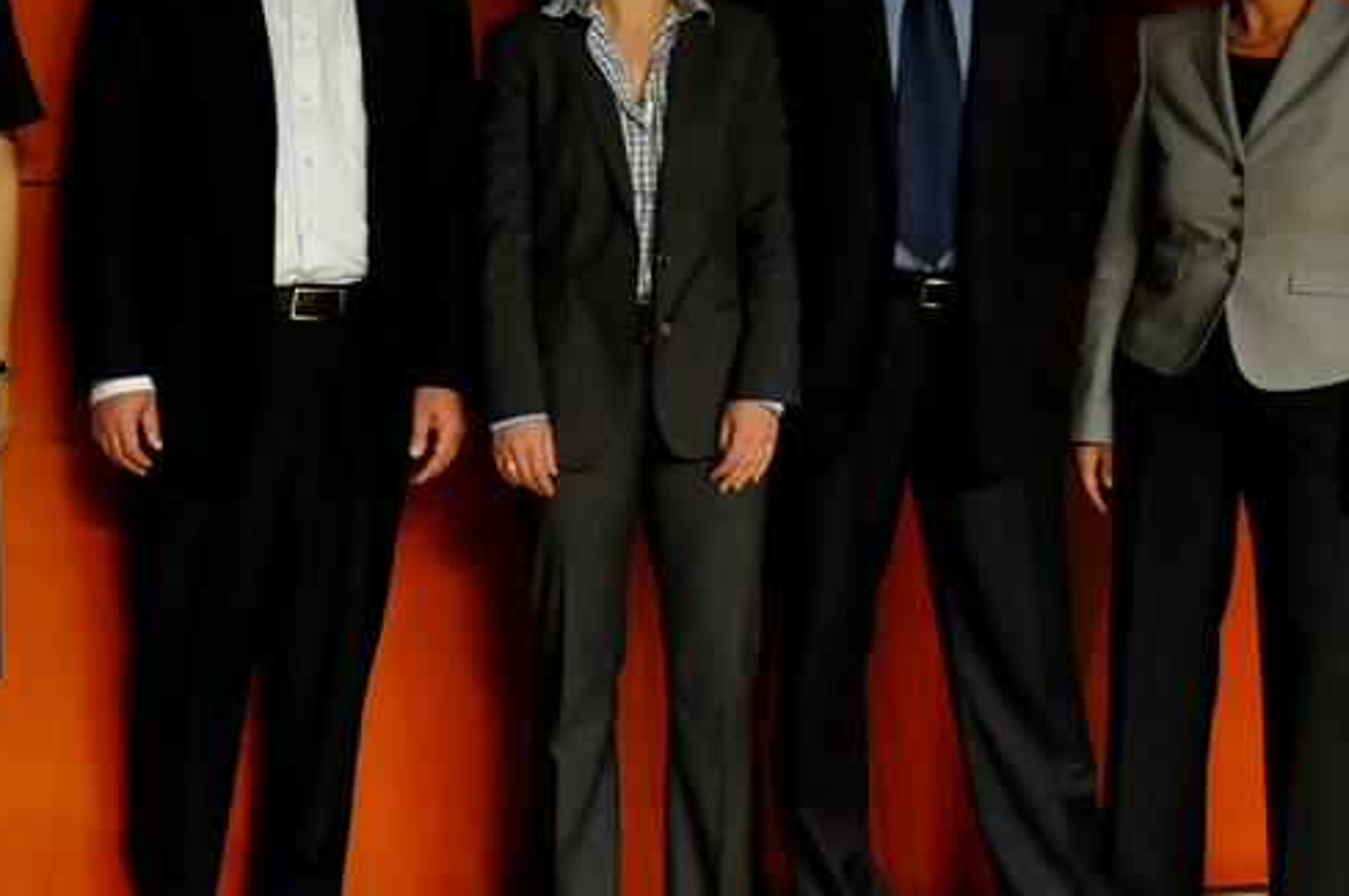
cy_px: 289
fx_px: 3408
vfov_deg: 15.0
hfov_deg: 22.2
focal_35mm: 91
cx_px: 339
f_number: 4.5
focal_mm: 29
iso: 800
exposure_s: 1/160
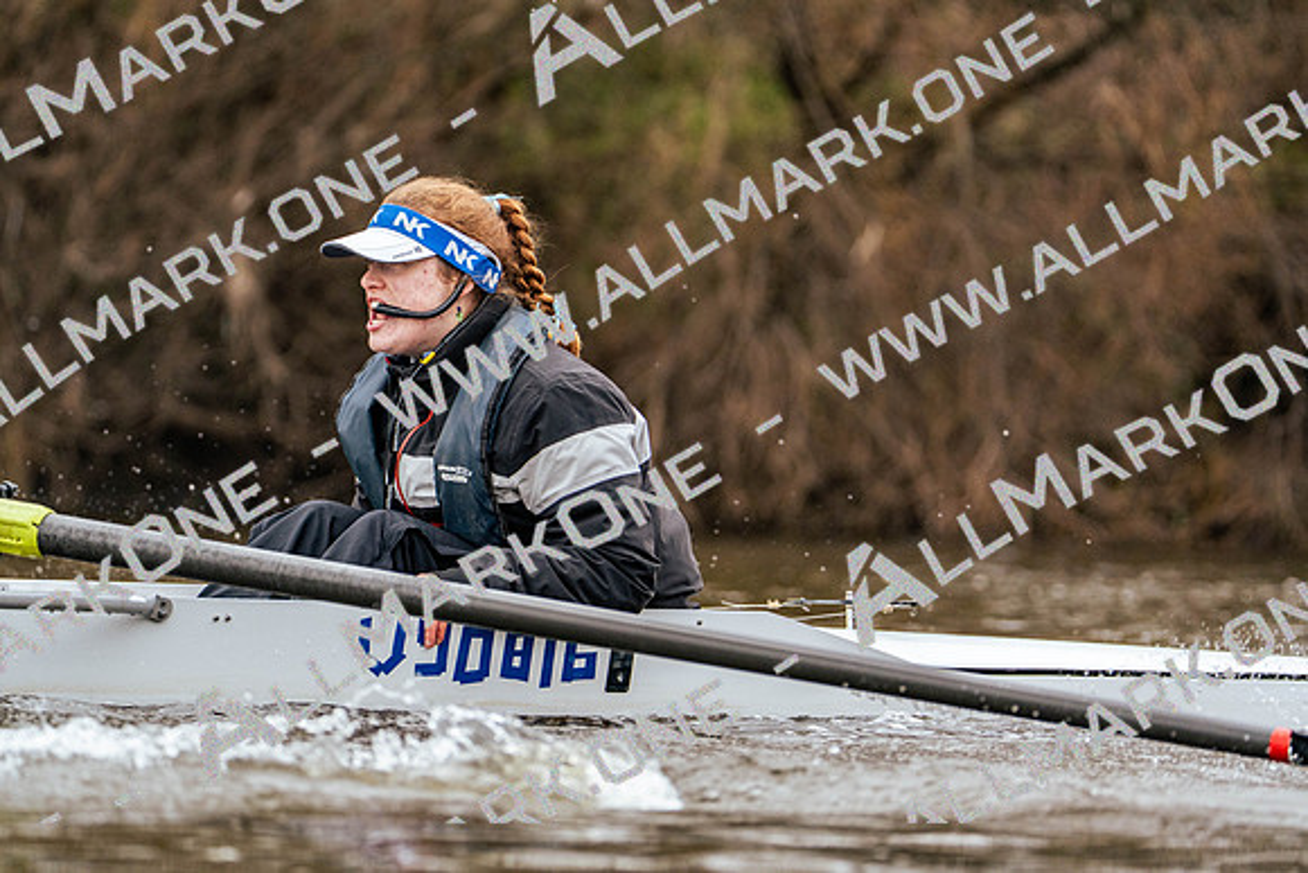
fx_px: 12174
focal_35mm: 335
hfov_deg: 6.2
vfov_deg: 4.1
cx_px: 654
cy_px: 436
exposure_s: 1/2000
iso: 2500
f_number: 6.3
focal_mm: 335
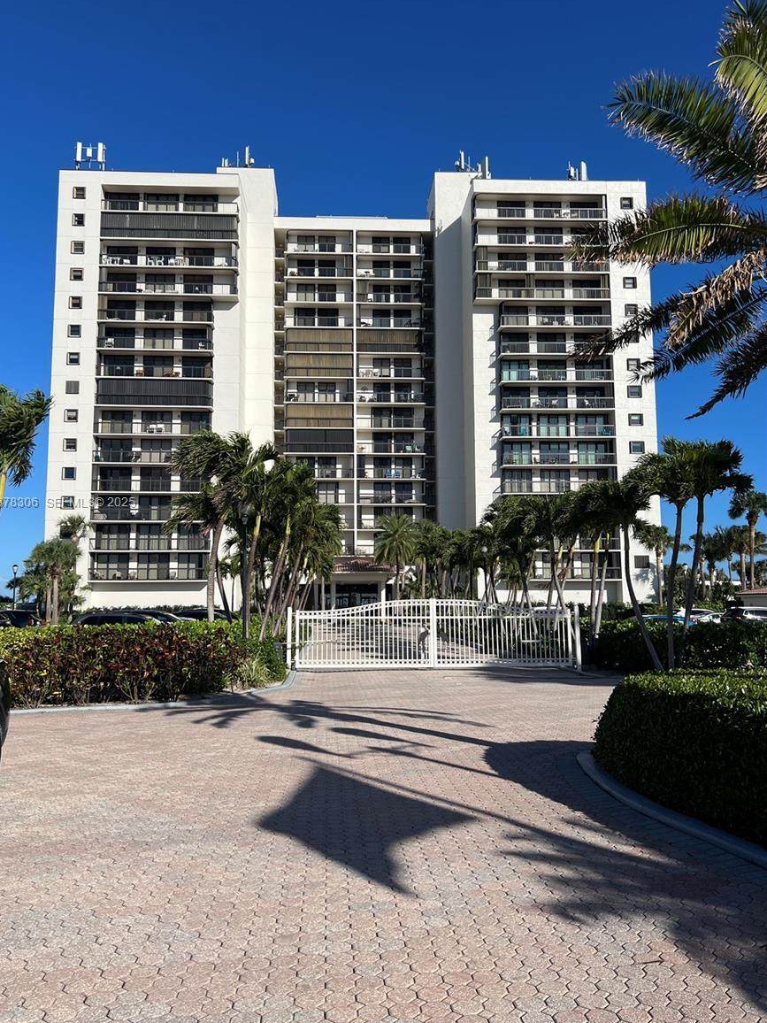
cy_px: 504
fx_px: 798
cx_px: 370
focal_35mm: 27
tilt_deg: +5.7
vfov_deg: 65.3
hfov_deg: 51.3
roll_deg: -1.8
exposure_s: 1/6993
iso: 50
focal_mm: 5.7
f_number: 1.5
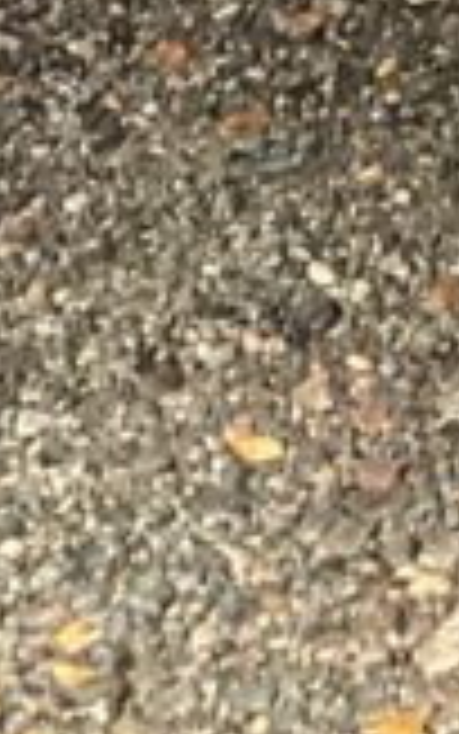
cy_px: -489
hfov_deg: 7.0
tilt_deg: -16.5
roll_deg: -1.8
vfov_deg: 12.2
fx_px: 3200
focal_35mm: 160
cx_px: 1557
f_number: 2.4
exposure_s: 1/60
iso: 250
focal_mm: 3.3
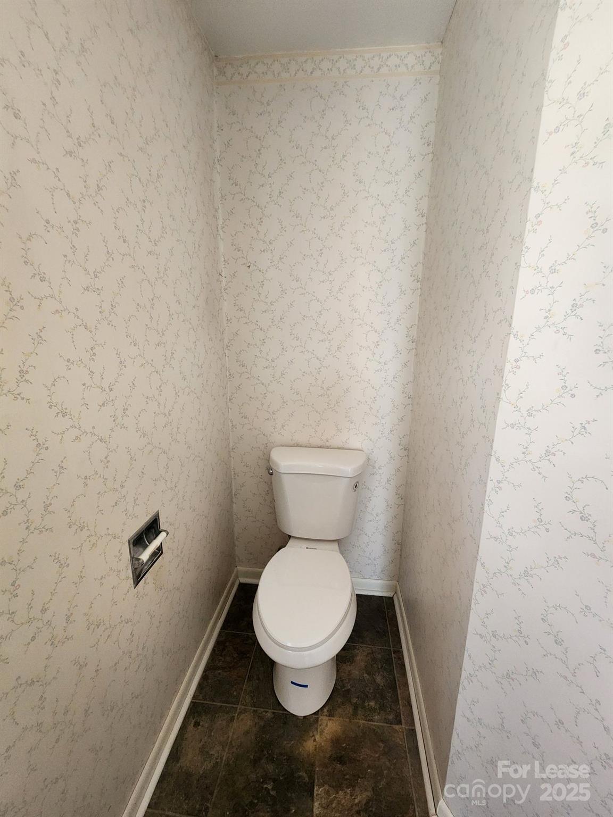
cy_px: 408
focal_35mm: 13
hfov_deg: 89.9
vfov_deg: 106.2
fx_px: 307
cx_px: 306
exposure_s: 1/60
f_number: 2.2
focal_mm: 2.2
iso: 250
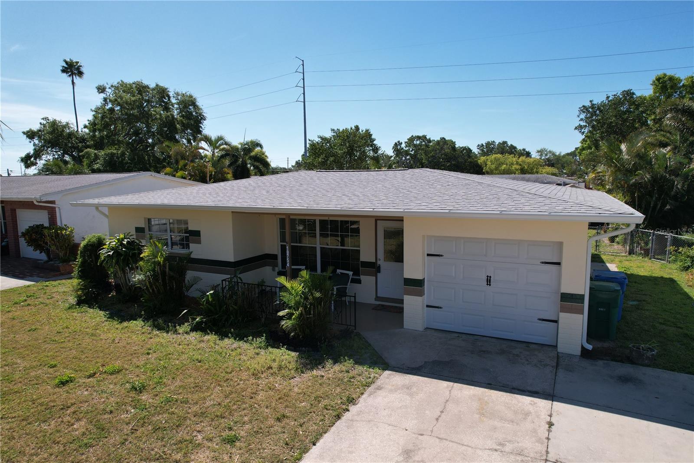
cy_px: 232
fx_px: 424
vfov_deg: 57.2
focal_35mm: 22
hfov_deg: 78.6
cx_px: 347
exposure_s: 1/640
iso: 100
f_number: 2.8
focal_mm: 8.38
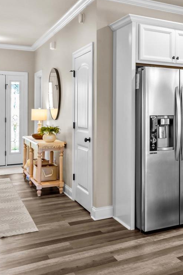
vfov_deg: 44.2
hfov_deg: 25.1
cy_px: 106
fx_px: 336
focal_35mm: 44
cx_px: 255
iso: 100
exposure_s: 1.3
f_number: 16
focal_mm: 16
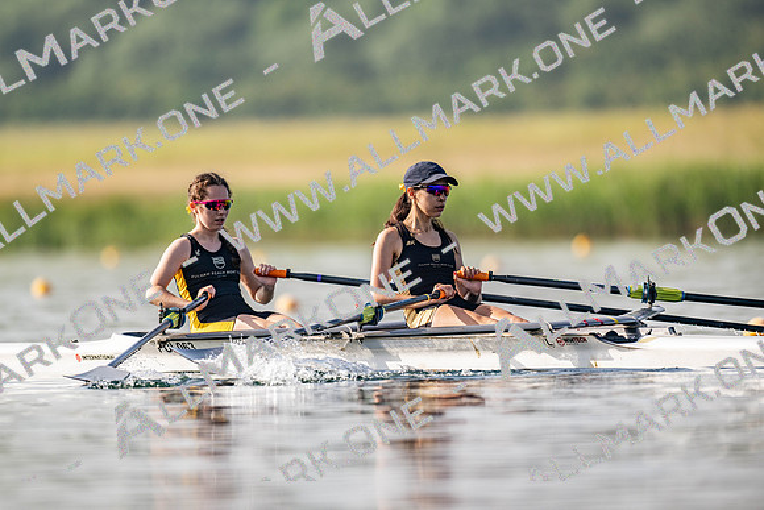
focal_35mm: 600
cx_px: 382
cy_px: 255
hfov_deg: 3.4
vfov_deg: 2.3
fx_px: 12736
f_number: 4
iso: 180
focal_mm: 600
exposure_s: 1/2500
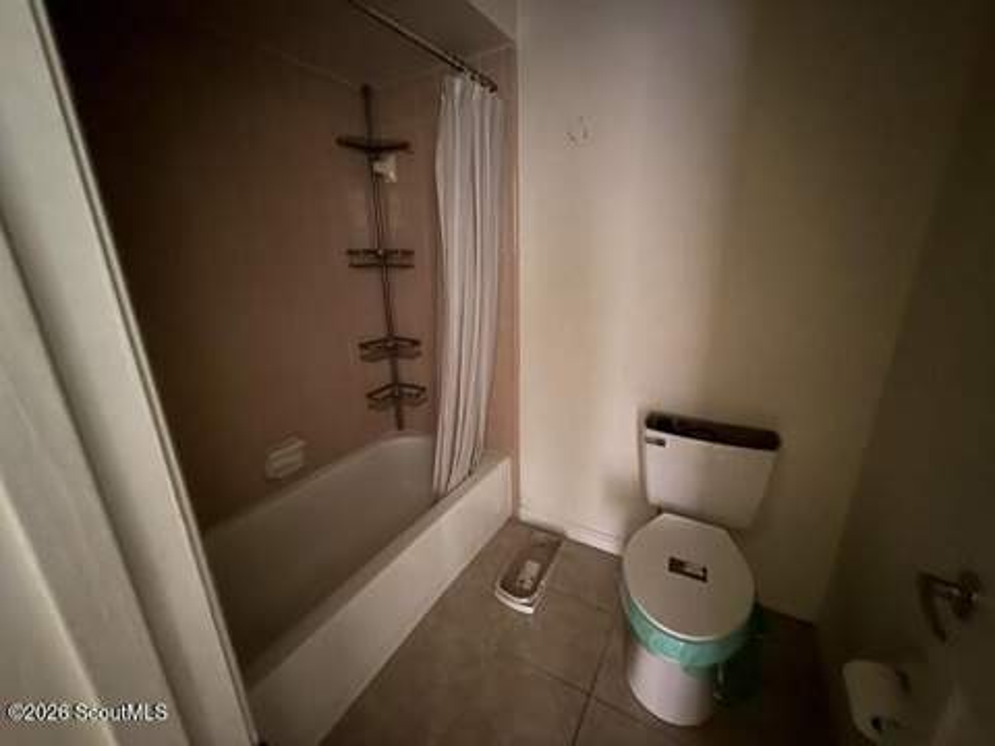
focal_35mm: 14
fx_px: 402
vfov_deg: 85.7
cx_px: 498
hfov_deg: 102.1
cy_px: 373
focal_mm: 2.22
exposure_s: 1/8
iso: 1600
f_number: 2.2
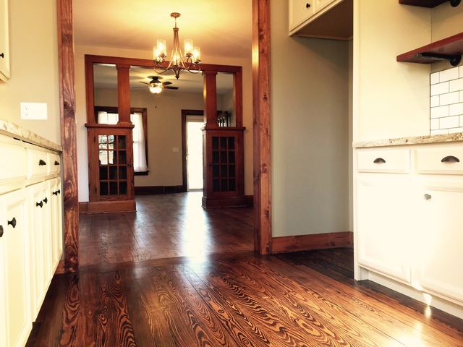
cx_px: 232
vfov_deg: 48.2
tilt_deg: -2.6
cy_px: 174
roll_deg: +0.5
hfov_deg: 61.7
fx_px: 388
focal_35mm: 29
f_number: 2.2
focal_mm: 4.15
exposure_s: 1/30
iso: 40
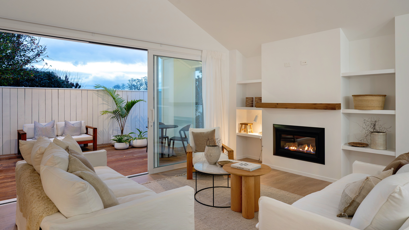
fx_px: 255
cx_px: 206
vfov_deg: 48.4
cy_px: 100
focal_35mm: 24
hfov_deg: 77.4
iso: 400
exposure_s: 1/4
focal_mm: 21.5
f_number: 8
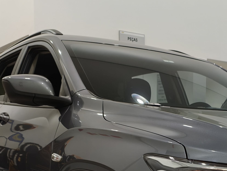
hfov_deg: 29.2
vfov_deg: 21.6
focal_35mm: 64
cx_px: 197
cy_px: 195
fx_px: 420
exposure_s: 1/60
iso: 200
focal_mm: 4.95
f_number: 1.5
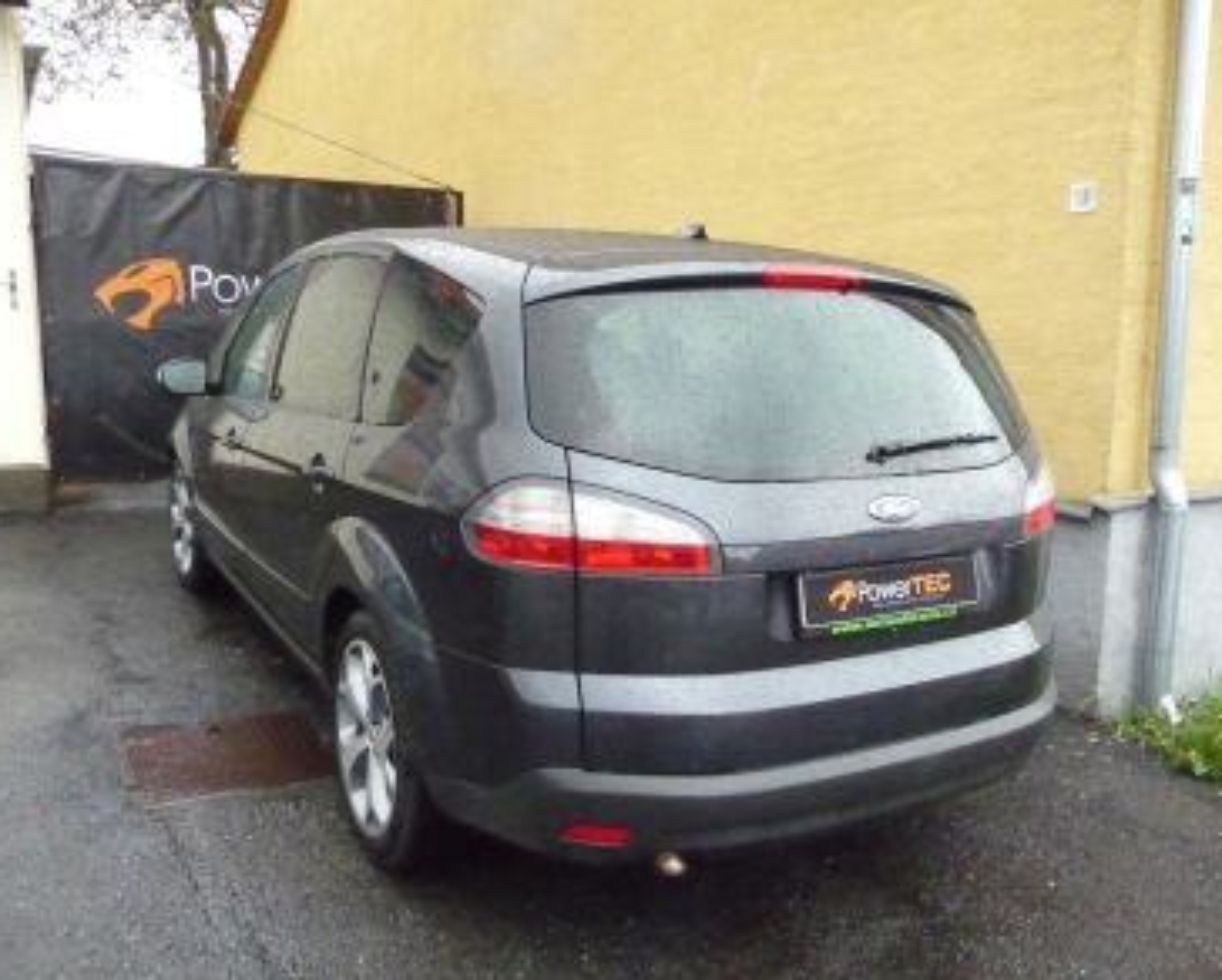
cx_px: 628
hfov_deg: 58.7
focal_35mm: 30
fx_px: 1086
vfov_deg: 48.6
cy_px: 500
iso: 1600
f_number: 3.3
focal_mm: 4.7
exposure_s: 1/800
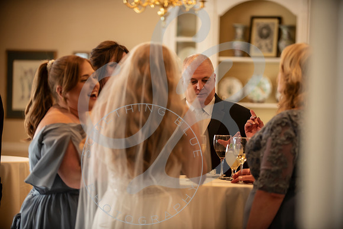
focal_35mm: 120
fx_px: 1144
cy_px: 114
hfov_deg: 17.1
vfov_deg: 11.4
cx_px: 172
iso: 1000
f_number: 2.8
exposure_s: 1/250
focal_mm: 120
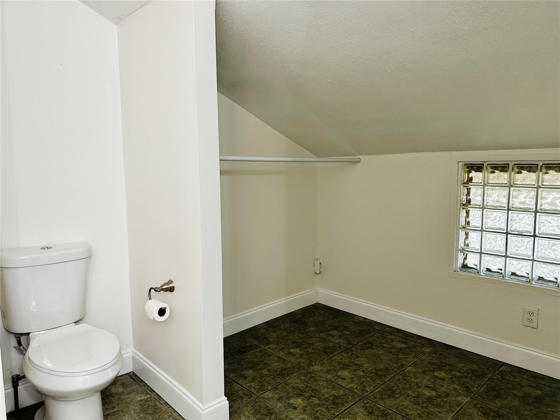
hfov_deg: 71.6
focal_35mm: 24
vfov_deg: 56.8
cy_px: 210
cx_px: 280
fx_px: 388
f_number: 1.78
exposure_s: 1/60
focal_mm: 6.86
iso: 125
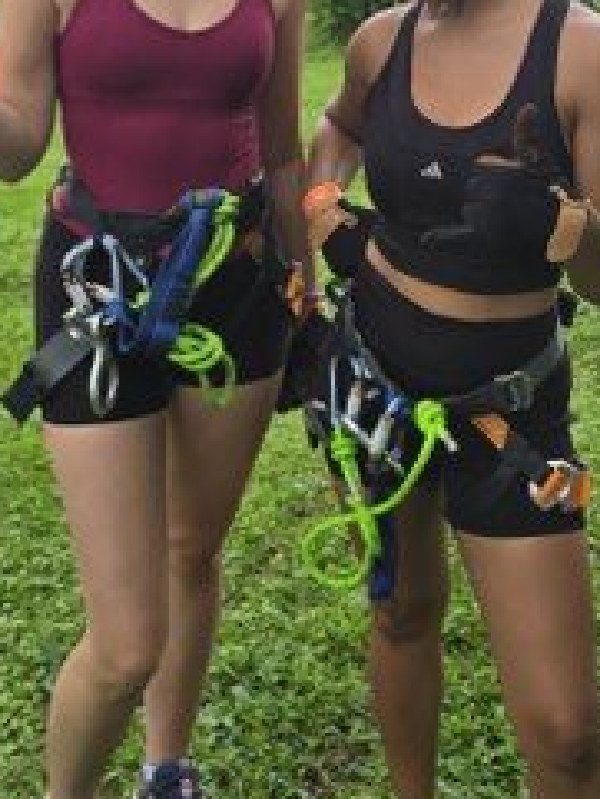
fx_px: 1409
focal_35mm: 61
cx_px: 331
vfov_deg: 31.1
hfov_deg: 24.0
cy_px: 206
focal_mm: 6.3
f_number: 1.7
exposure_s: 1/180
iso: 25
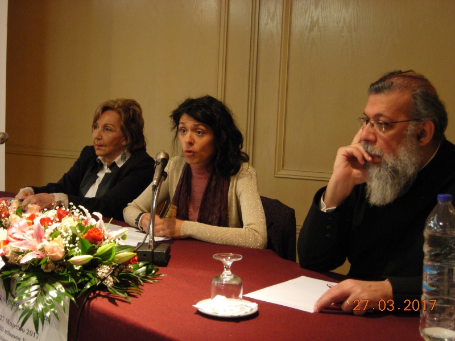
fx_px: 815
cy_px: 170
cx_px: 228
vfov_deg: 23.7
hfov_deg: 31.2
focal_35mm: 62
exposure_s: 1/8
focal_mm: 12.9
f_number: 3.5
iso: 200
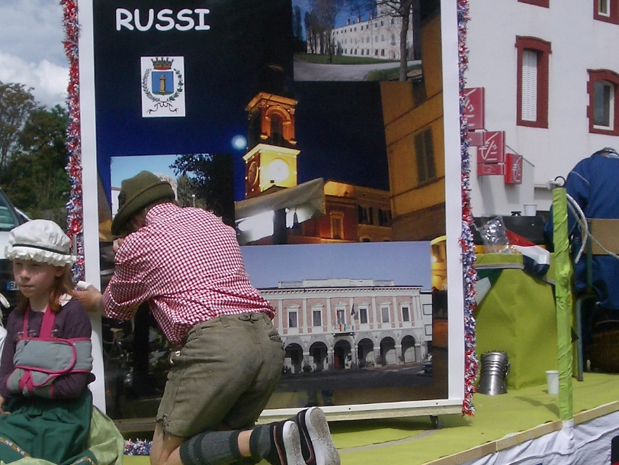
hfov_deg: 28.1
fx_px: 1234
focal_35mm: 69
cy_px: 328
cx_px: 249
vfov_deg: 21.2
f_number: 4.3
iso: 50
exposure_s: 1/1000
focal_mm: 5.8
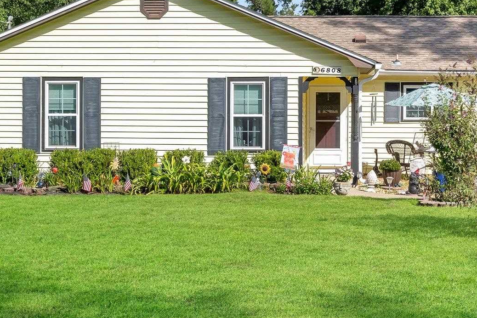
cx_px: 291
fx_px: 941
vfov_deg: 19.1
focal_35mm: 71
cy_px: 116
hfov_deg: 28.4
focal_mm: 24
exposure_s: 1/800
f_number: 8
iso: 320
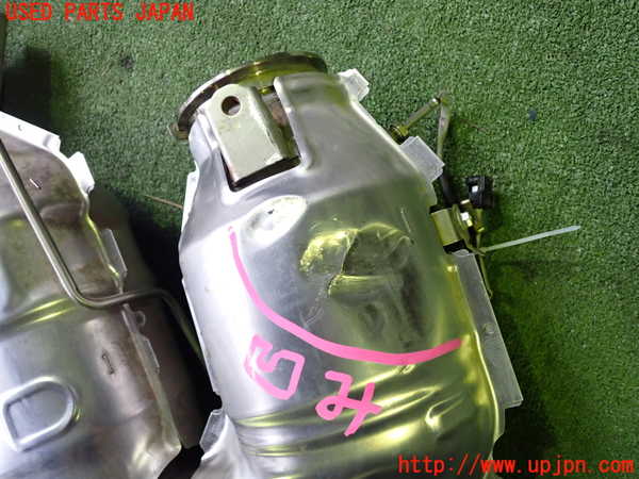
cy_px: 240
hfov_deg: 60.0
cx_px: 320
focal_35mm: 30
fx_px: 554
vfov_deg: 46.8
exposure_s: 1/40
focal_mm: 5.4
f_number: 2.3
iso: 500
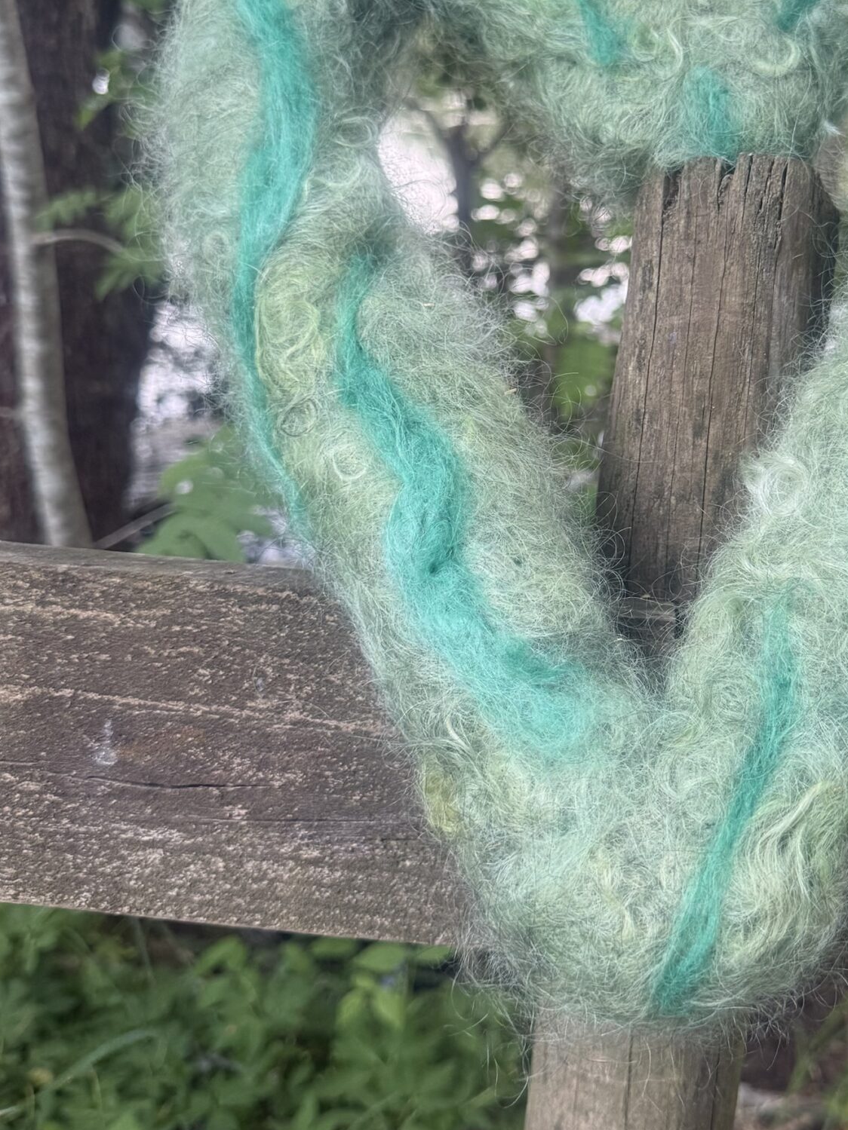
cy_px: 421
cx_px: 628
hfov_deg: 34.5
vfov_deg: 45.4
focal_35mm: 41
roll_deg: -8.0
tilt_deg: -20.9
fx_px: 1339
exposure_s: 1/112
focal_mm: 6.76
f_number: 1.78
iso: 200
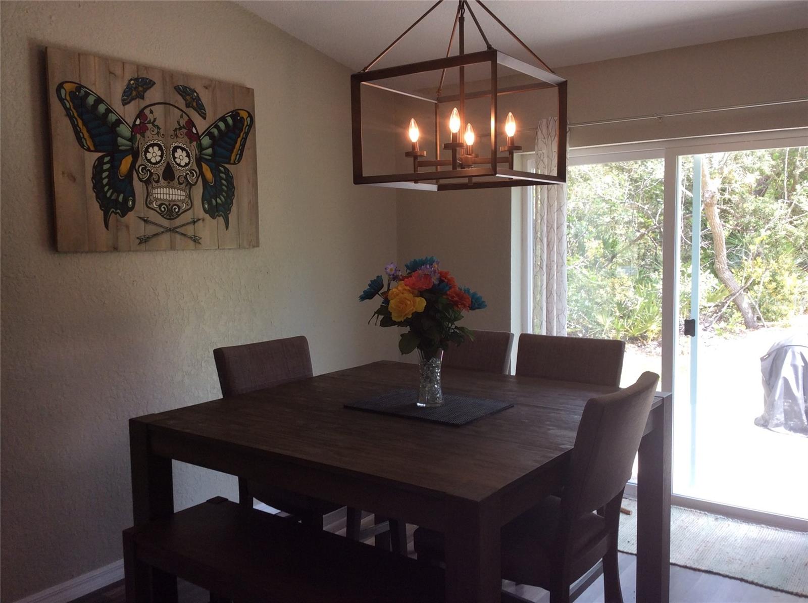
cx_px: 404
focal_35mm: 32
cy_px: 302
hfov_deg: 56.9
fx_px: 746
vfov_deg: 44.0
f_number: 2.4
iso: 32
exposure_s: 1/60
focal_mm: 3.3
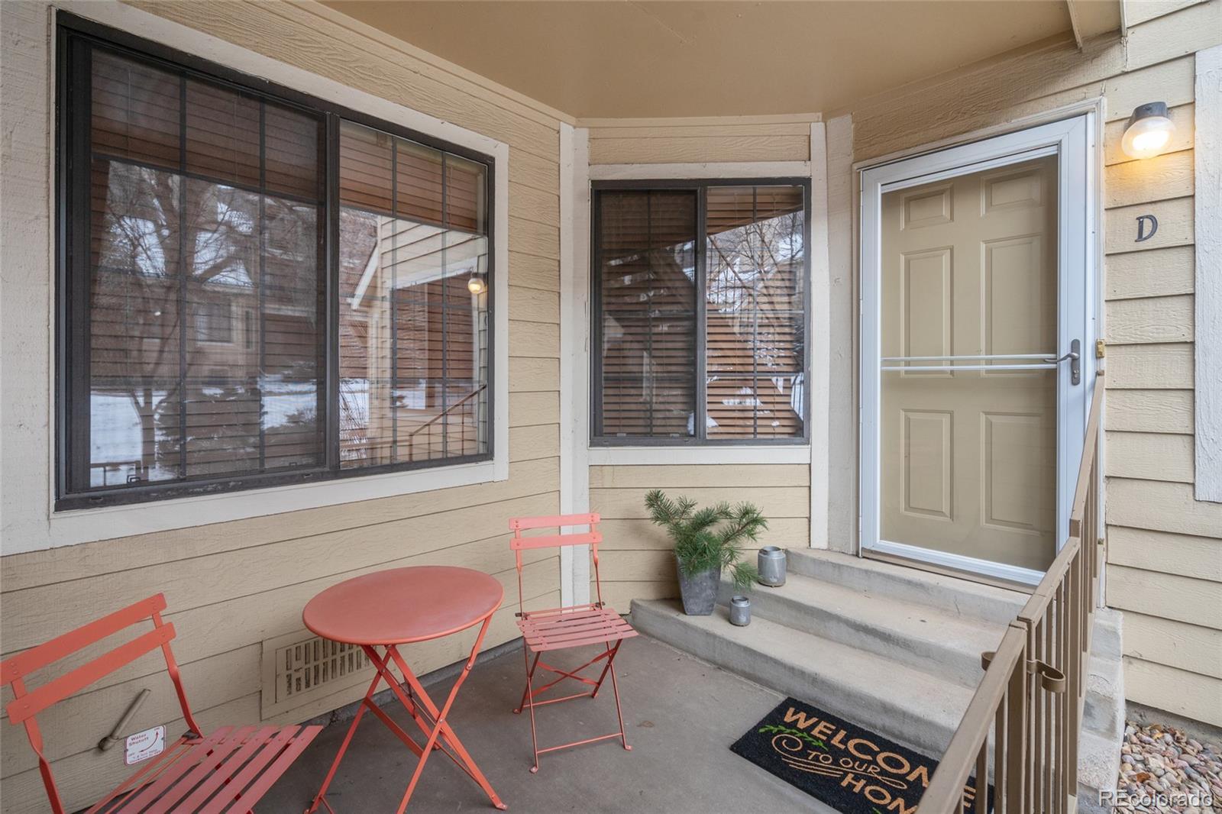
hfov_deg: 96.7
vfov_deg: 73.7
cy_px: 407
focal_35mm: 16
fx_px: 543
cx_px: 611
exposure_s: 1/40
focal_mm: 16
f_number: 8
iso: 400
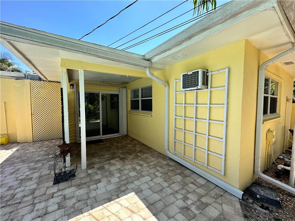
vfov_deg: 85.7
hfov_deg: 102.1
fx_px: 119
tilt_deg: -2.5
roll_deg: +1.0
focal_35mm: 14
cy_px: 110
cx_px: 148
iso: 40
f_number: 2.2
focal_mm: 2.22
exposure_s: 1/606
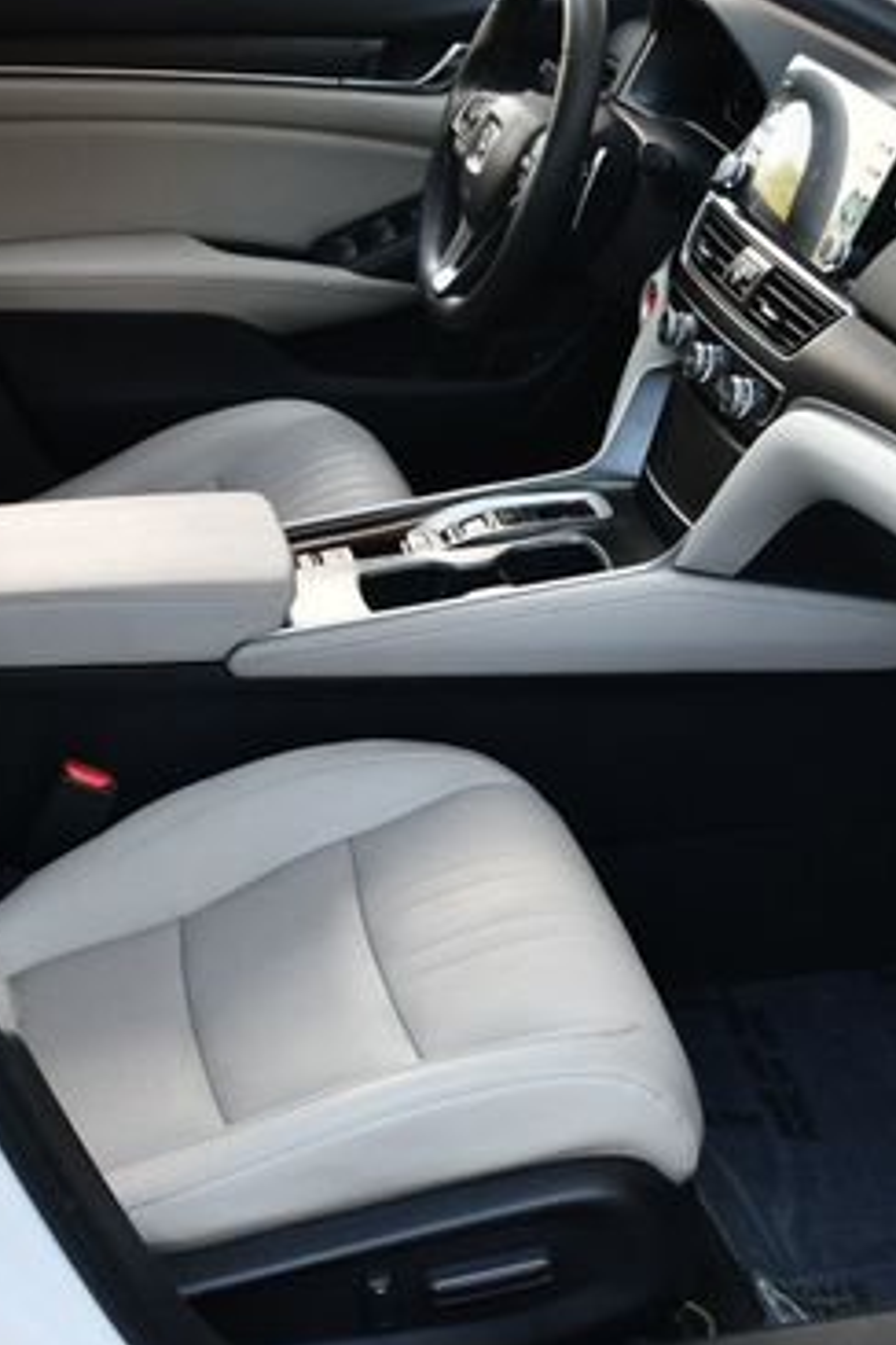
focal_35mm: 63
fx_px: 2352
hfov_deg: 21.6
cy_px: 698
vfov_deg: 31.9
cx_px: 470
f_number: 3.5
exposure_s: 1/250
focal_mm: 18
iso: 400
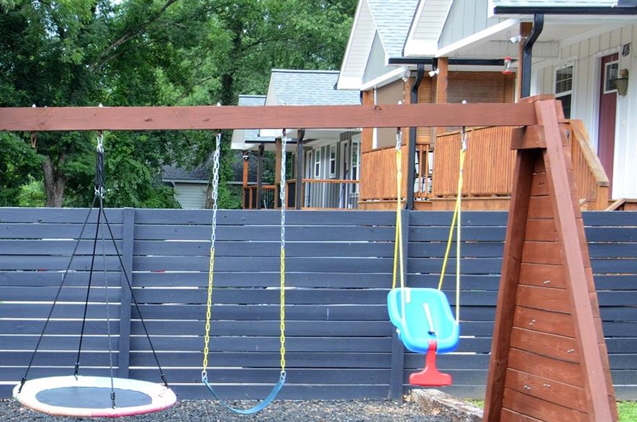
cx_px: 97
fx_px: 1448
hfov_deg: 24.3
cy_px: 261
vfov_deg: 16.6
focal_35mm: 82
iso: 1000
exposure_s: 1/250
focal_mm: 24
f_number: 8
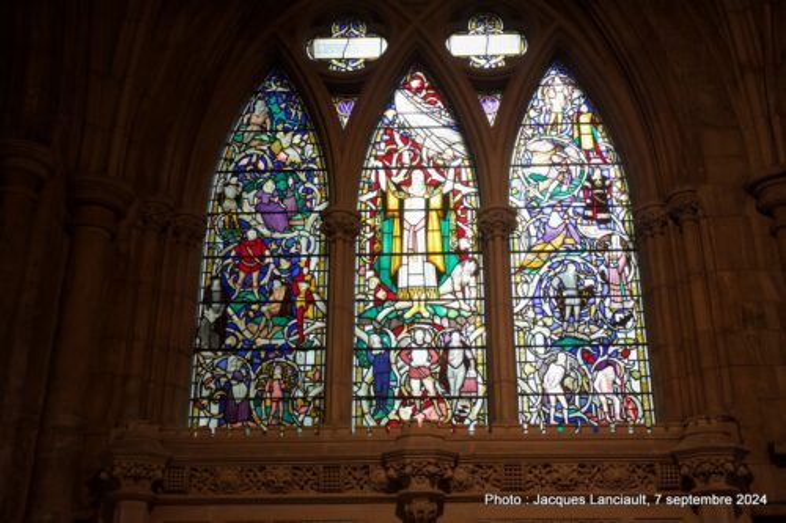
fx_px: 873
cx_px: 393
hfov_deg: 48.5
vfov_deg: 33.4
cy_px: 262
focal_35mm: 40
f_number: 7.1
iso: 2500
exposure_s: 1/100
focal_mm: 27
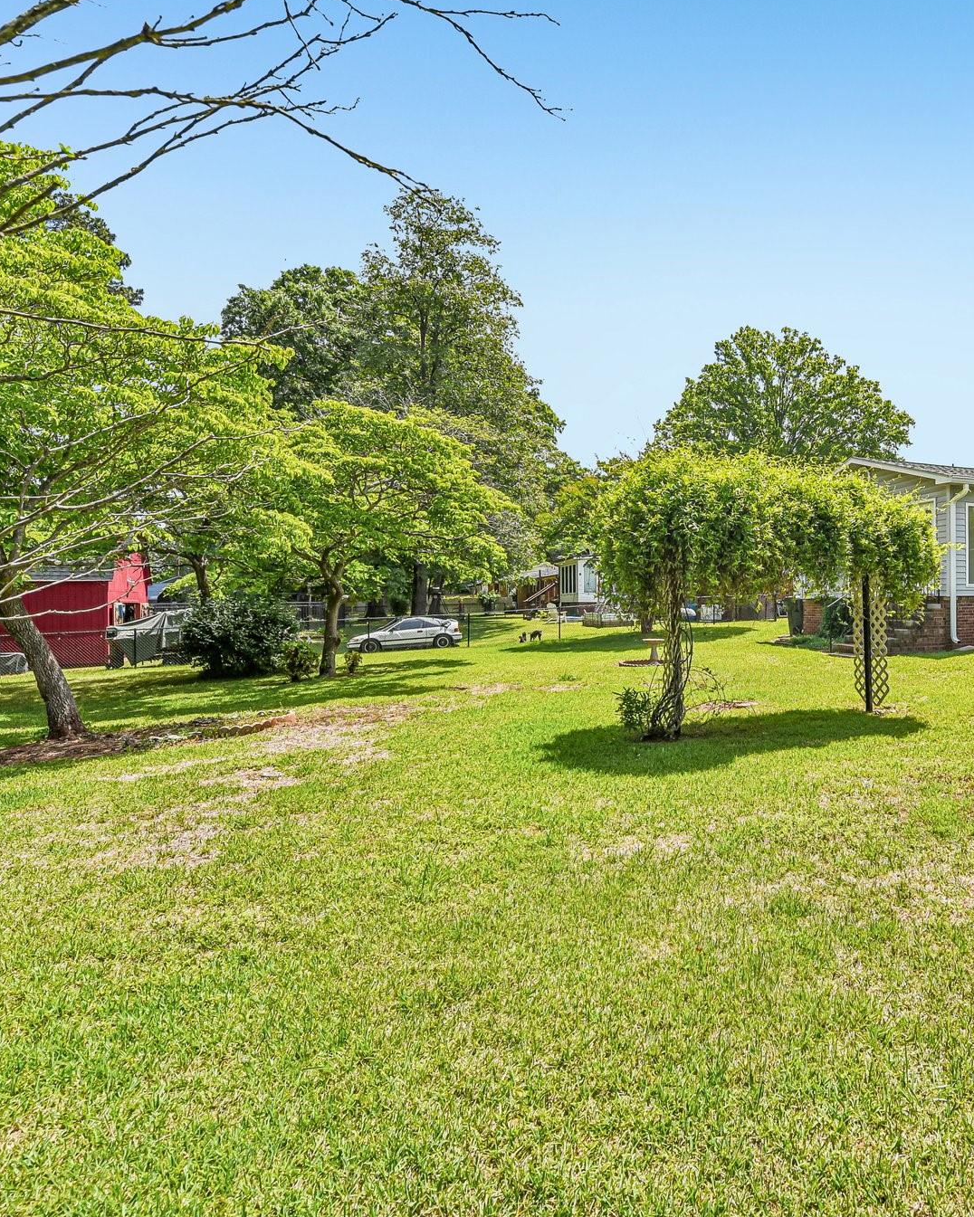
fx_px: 721
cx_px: 735
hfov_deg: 63.9
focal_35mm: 20
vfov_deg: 80.4
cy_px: 604
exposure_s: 1/800
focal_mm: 14
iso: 200
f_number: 8
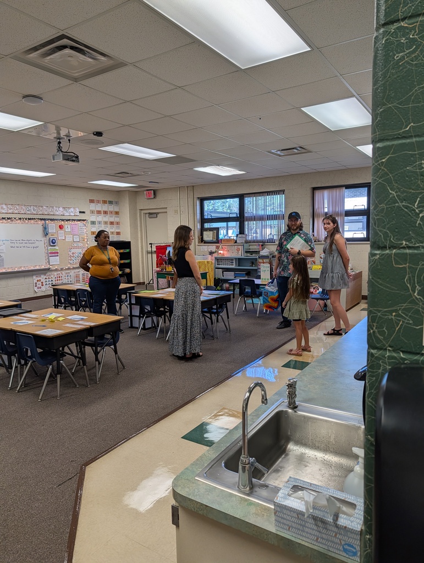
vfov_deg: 71.5
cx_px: 212
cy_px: 282
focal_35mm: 24
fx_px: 391
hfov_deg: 56.9
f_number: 1.68
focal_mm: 6.9
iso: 39
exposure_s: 1/131
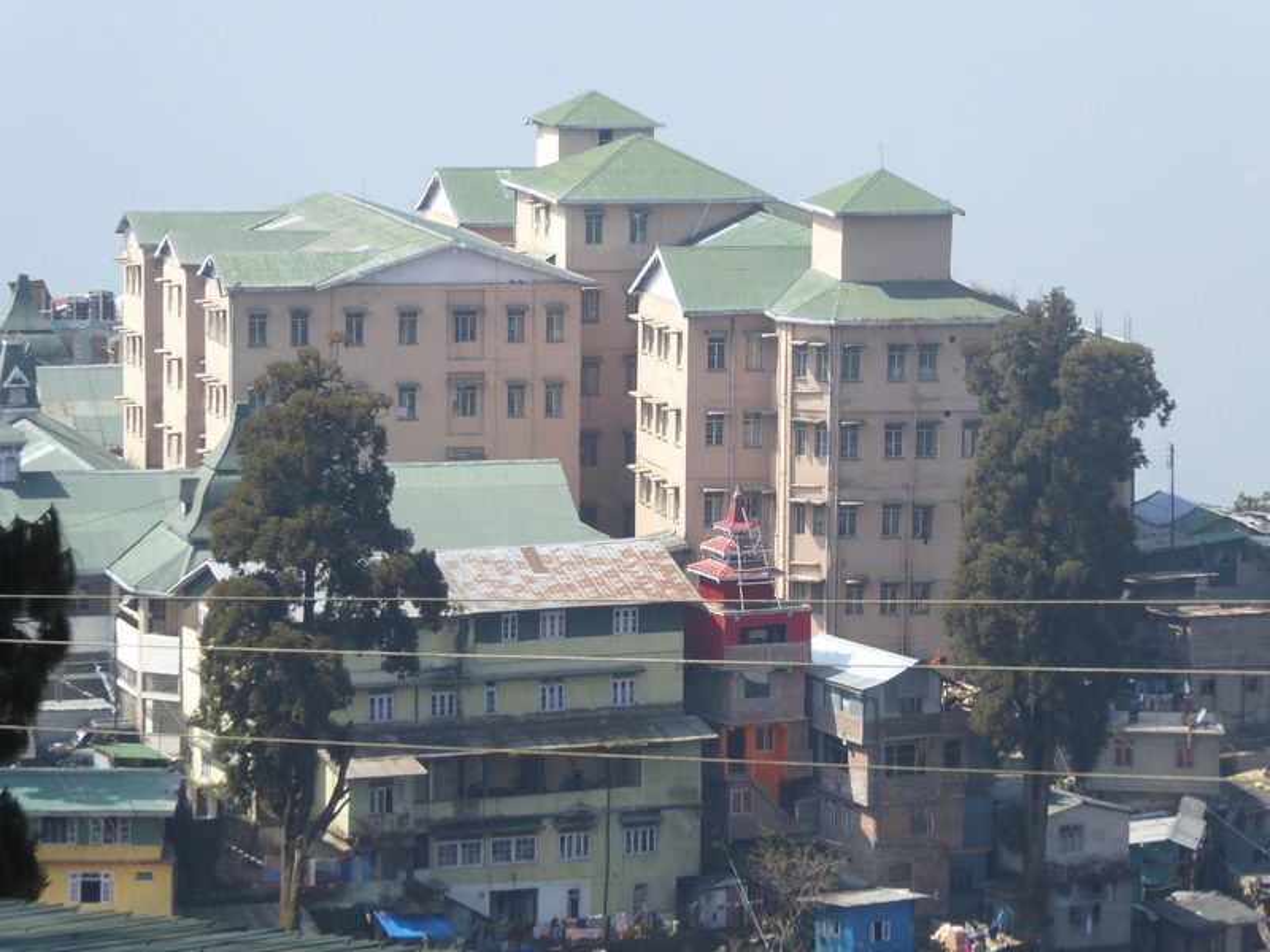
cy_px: 476
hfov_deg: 10.4
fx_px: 7007
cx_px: 635
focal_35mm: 191
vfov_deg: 7.8
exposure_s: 1/200
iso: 80
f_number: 5.6
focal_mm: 30.9
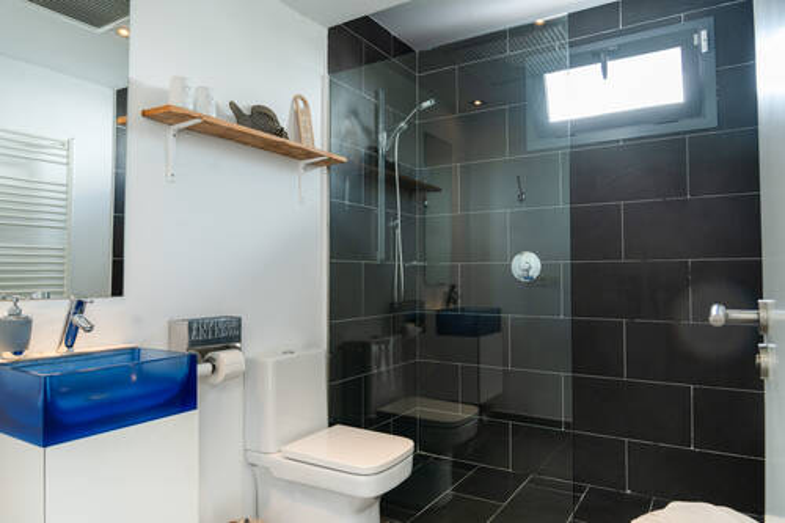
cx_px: 392
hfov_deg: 73.8
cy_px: 262
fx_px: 523
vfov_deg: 53.1
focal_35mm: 24
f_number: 5.6
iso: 200
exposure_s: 1/15
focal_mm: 24
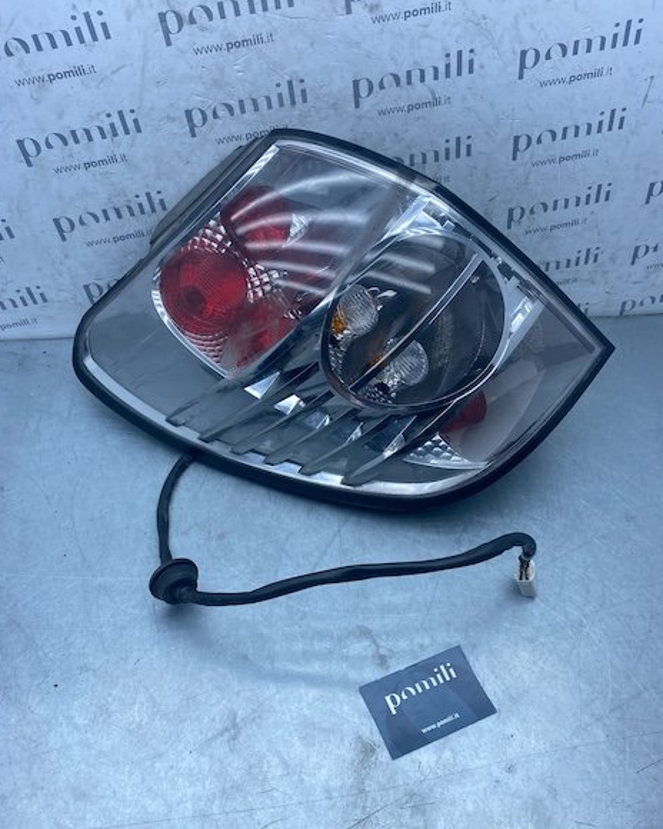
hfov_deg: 51.5
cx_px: 327
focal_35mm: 28
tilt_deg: -46.7
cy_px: 430
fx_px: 687
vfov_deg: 62.2
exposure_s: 1/1043
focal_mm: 4.25
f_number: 1.8
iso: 32
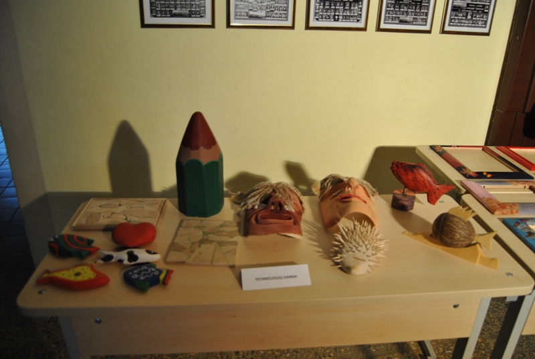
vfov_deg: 48.1
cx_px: 268
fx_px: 402
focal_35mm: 27
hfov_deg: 67.3
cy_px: 180
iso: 200
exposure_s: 1/40
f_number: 3.5
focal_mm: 18
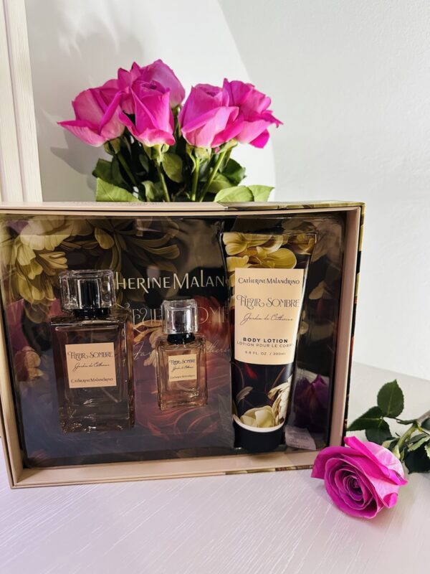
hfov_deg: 56.8
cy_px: 287
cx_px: 215
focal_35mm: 24
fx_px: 398
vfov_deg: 71.6
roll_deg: +0.4
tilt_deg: -15.5
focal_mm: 6.86
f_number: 1.78
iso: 400
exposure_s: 1/60
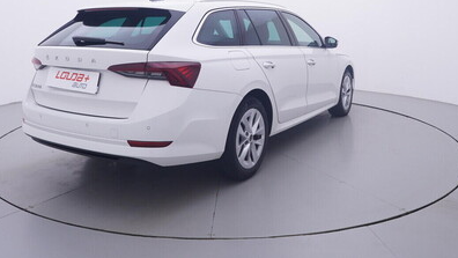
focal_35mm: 33
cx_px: 237
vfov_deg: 34.8
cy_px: 50
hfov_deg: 59.9
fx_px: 398
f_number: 5
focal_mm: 15
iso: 200
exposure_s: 1/80
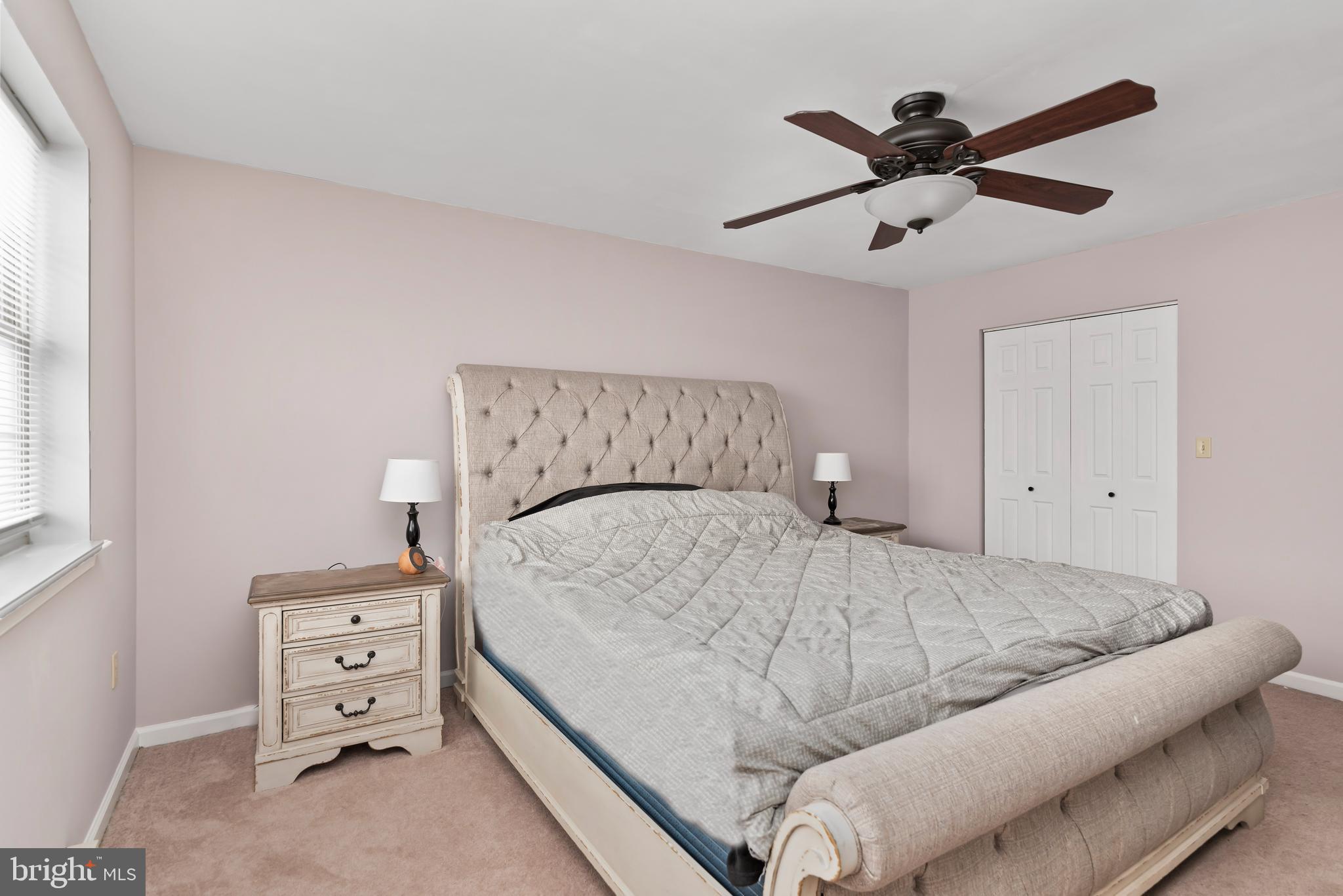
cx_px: 672
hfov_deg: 93.3
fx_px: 634
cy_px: 448
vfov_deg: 70.5
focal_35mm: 17
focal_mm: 17
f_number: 7.1
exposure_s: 1/40
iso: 400
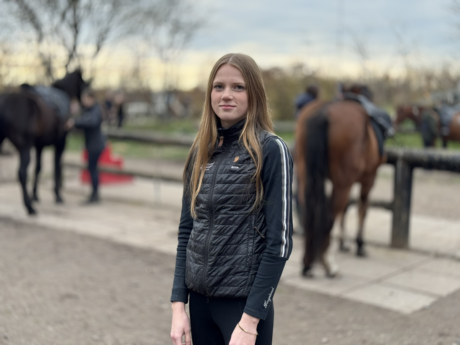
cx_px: 230
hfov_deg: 39.7
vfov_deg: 30.3
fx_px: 638
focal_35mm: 48
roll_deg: -1.5
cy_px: 172
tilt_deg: -7.1
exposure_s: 1/147
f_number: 1.78
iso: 100
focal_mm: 6.76
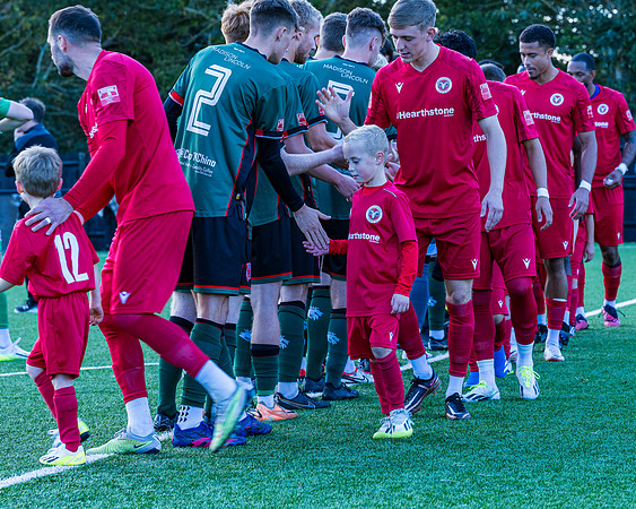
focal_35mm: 139
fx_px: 2608
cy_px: 254
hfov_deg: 13.9
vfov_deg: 11.1
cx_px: 363
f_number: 5
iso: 200
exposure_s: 1/200
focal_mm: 82
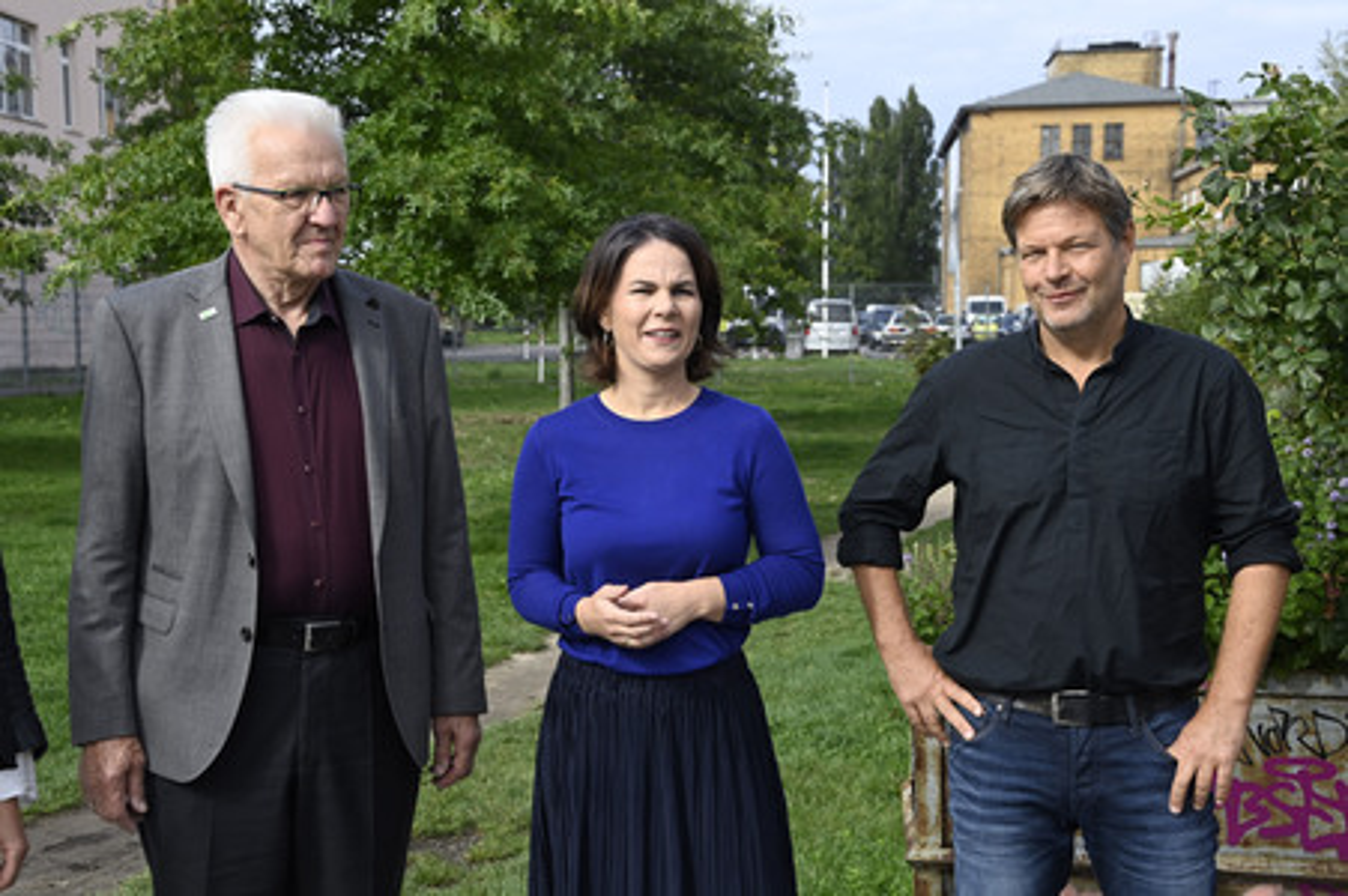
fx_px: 2544
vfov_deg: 20.0
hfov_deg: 29.7
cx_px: 674
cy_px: 448
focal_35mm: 68
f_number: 10
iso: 640
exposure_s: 1/500
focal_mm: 68
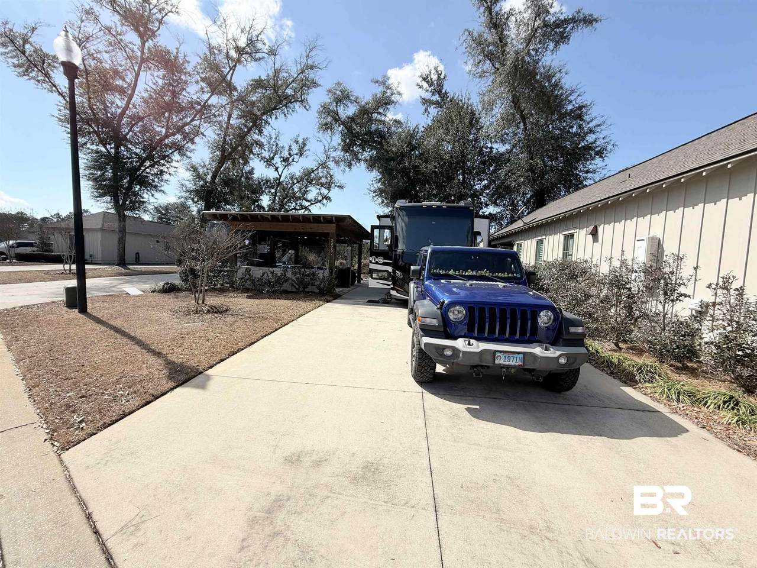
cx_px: 378
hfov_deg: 102.1
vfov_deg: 85.7
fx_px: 306
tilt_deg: -3.4
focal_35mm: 14
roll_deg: -2.2
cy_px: 284
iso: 20
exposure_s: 1/1105
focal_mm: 2.22
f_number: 2.2
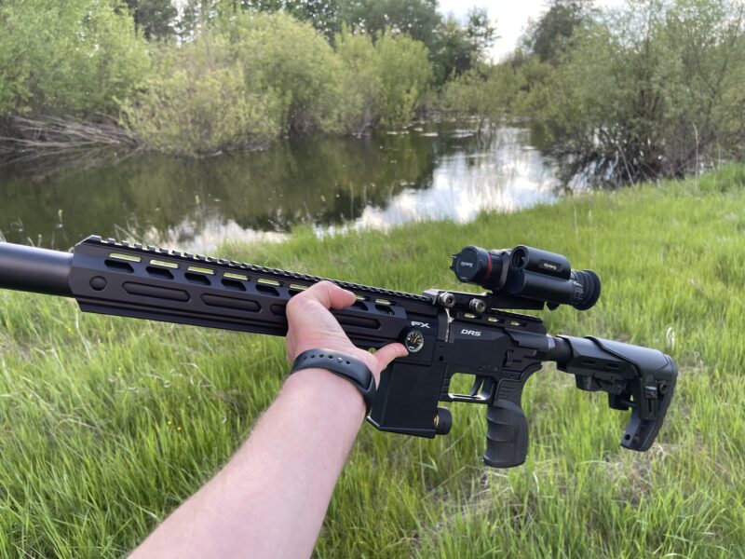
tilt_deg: -17.8
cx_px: 372
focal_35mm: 25
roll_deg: +1.8
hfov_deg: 69.4
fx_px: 538
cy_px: 280
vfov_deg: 54.9
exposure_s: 1/494
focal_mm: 5.1
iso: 32
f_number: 1.6
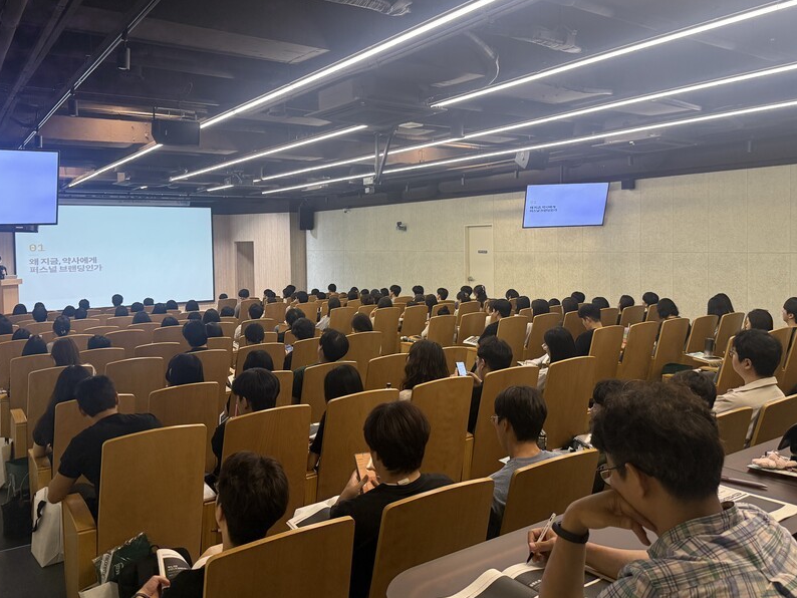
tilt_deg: -2.8
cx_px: 388
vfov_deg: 48.1
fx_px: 668
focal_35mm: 29
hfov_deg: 61.6
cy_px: 262
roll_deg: +1.3
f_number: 1.78
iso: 250
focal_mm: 6.76
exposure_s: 1/60
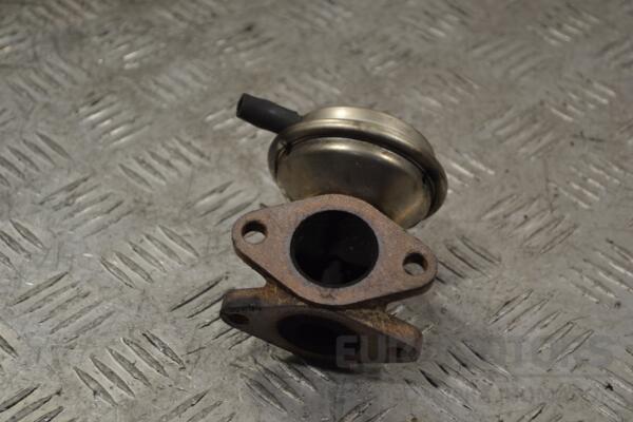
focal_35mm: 82
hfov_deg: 24.6
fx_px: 1451
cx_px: 316
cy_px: 211
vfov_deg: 16.6
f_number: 5.6
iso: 140
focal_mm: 55
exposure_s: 1/30
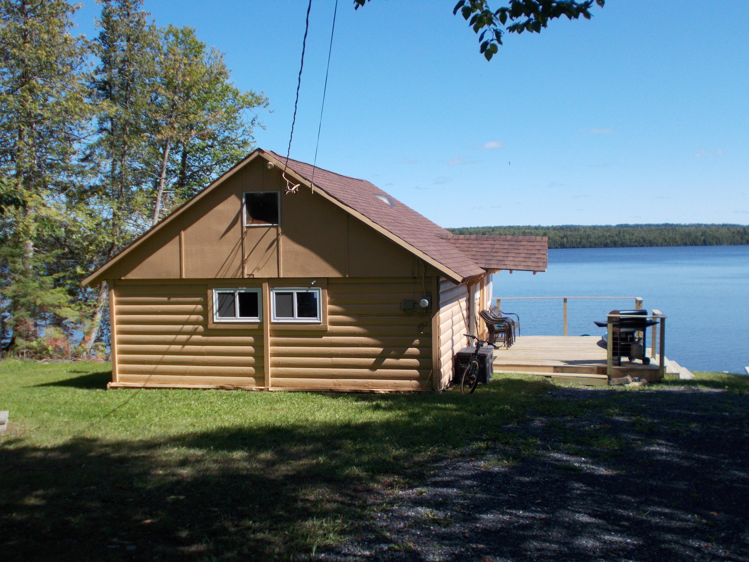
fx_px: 844
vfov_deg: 36.8
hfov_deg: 47.9
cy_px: 281
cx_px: 374
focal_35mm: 39
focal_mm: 6.9
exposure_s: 1/100
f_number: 9.8
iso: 80
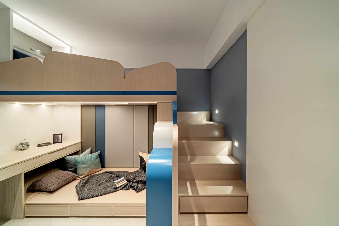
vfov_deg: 90.0
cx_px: 170
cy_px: 113
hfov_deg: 112.6
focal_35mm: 12
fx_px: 113
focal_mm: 12
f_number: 13
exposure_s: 1/1.25
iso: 100
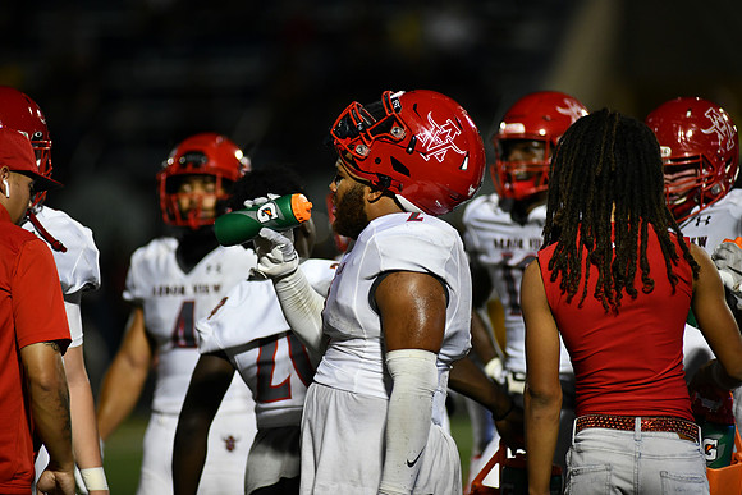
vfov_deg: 4.6
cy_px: 248
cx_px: 371
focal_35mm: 300
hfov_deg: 6.9
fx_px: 6184
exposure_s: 1/1000
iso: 1600
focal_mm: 300
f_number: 2.8
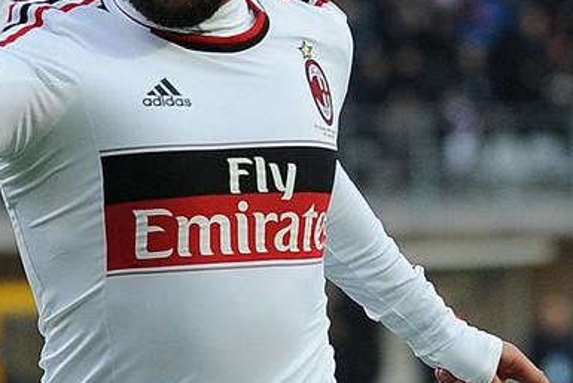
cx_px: 85
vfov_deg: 5.1
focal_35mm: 270
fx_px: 4299
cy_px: 69
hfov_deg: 7.6
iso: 1250
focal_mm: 130
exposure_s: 1/1000
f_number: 4
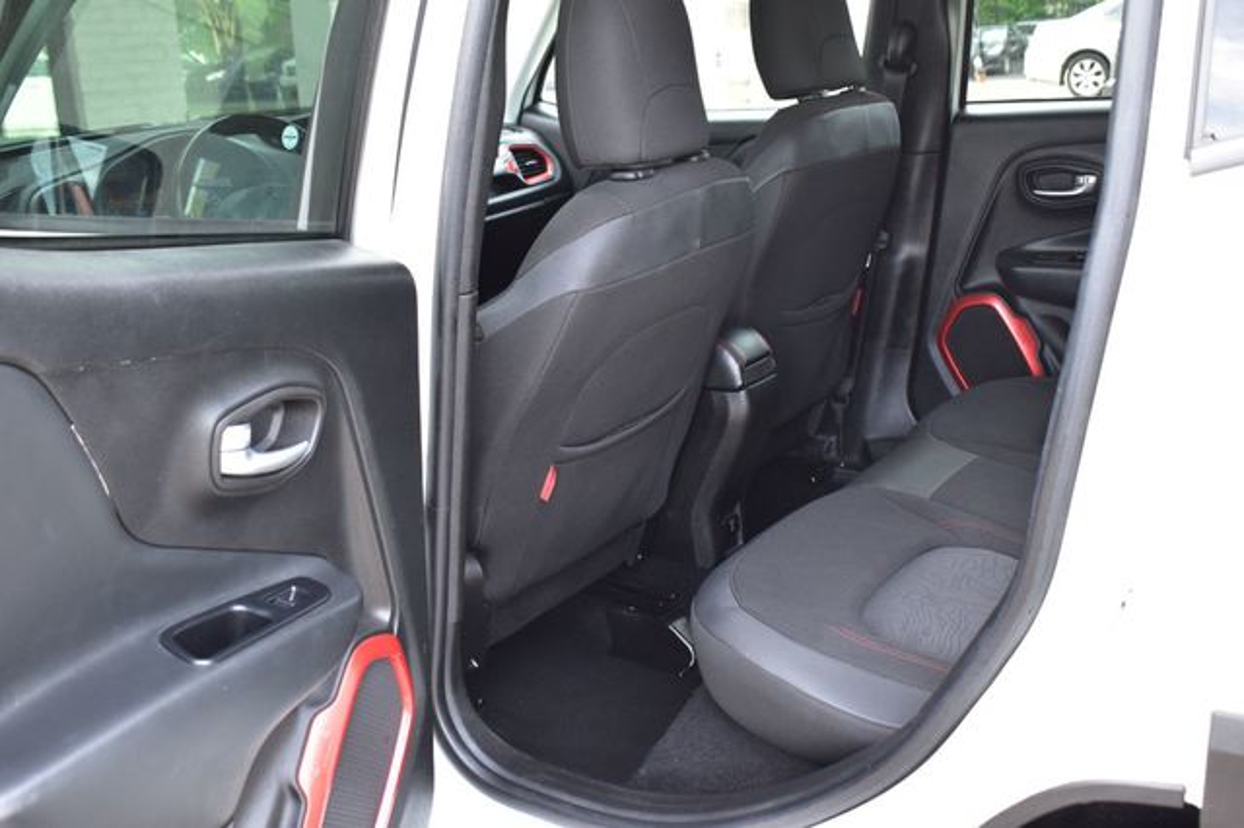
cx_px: 622
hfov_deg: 51.3
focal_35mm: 38
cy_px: 414
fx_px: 1295
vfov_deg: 35.5
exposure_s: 1/20
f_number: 6.3
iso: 400
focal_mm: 25
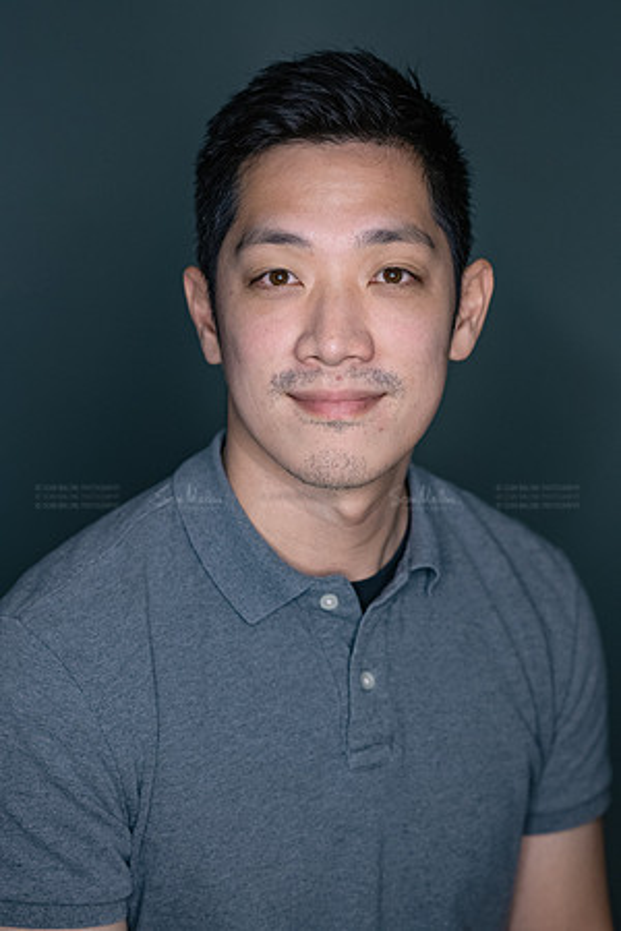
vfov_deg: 23.9
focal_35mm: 85
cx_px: 310
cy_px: 466
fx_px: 2199
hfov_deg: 16.1
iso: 2000
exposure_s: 1/250
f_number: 3.5
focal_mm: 85
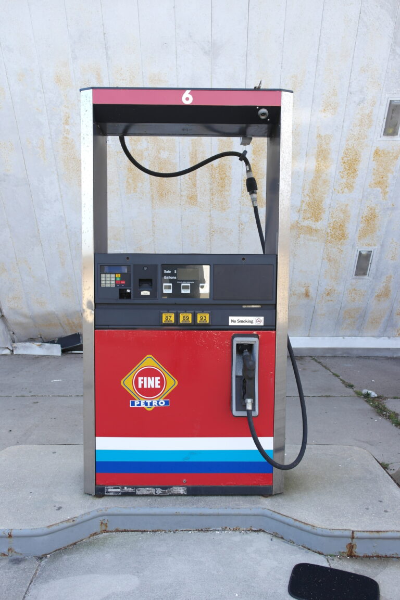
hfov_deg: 43.6
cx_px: 200
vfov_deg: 61.9
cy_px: 300
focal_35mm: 30
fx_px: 500
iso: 100
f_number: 4.5
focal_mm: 20
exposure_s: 1/125
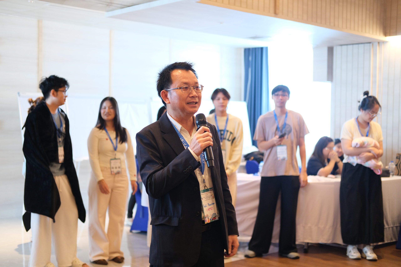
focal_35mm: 53
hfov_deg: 37.5
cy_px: 134
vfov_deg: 25.5
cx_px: 200
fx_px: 590
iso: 1250
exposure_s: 1/75
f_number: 2
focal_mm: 35
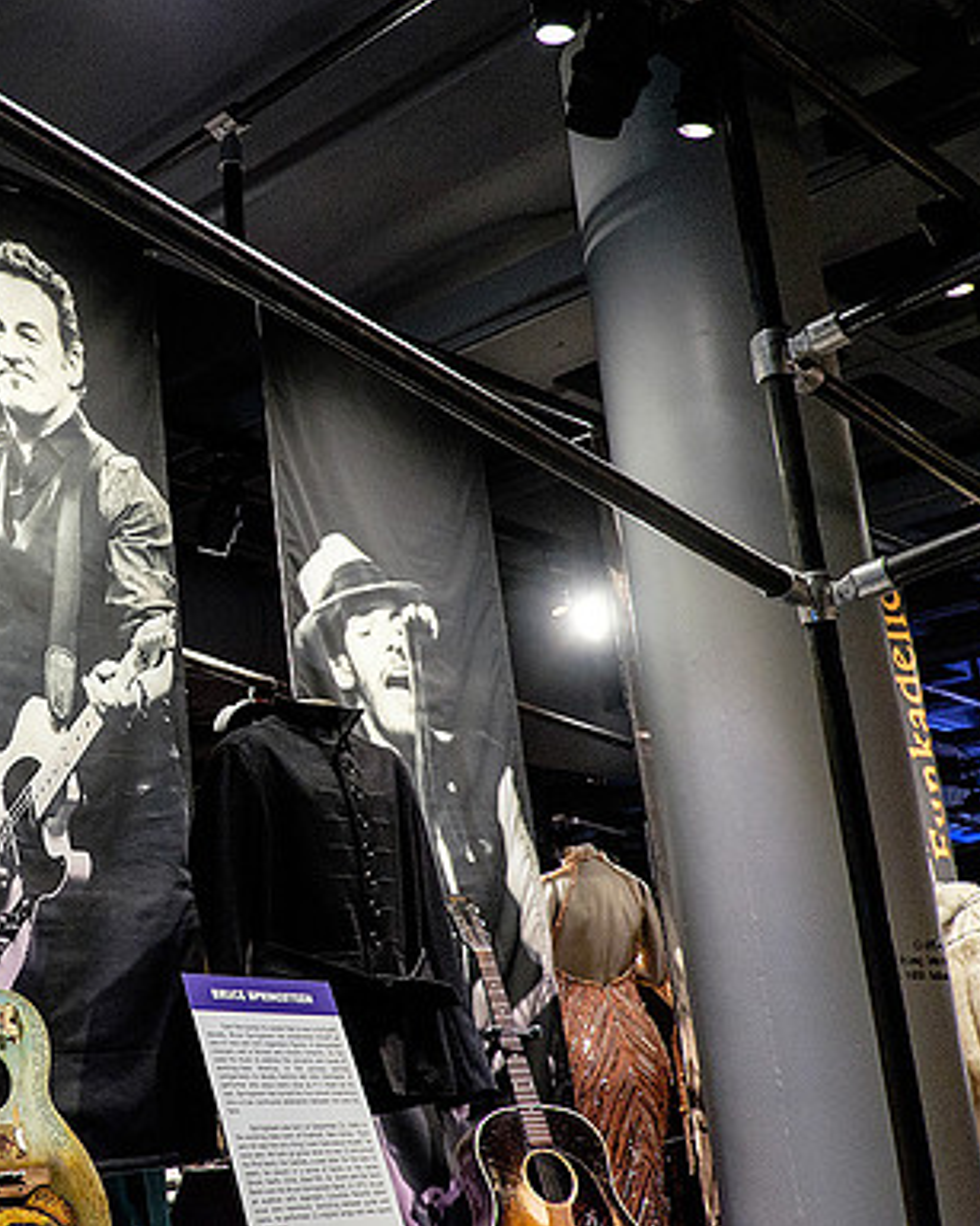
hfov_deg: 32.4
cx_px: 89
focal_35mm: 44
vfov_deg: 42.0
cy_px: 611
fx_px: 1596
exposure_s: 1/13
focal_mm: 20.5
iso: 1600
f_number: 3.2
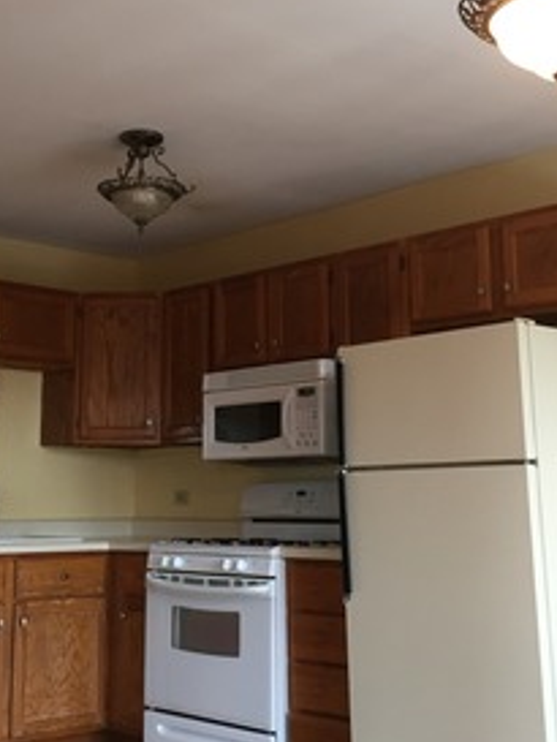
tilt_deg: +11.0
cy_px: 318
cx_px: 198
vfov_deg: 37.4
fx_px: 1093
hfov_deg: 28.4
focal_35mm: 51
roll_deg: +0.2
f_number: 2.2
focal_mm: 4.15
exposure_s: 1/30
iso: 80
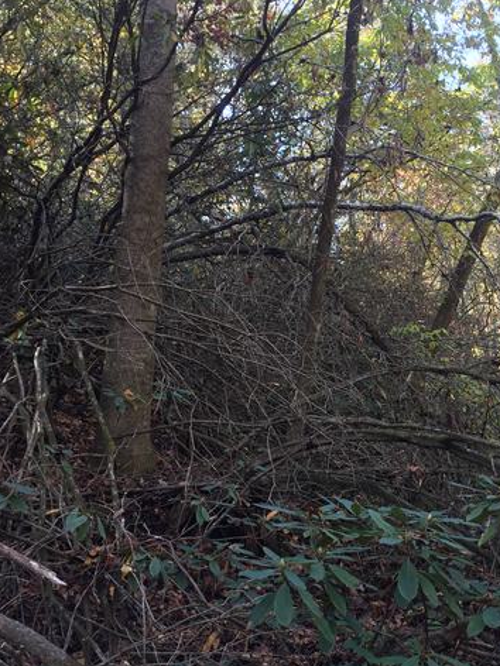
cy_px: 356
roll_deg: +2.7
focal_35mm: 43
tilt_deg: +12.2
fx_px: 828
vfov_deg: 43.8
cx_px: 321
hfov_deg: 33.4
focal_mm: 4.15
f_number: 2.2
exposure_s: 1/60
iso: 40
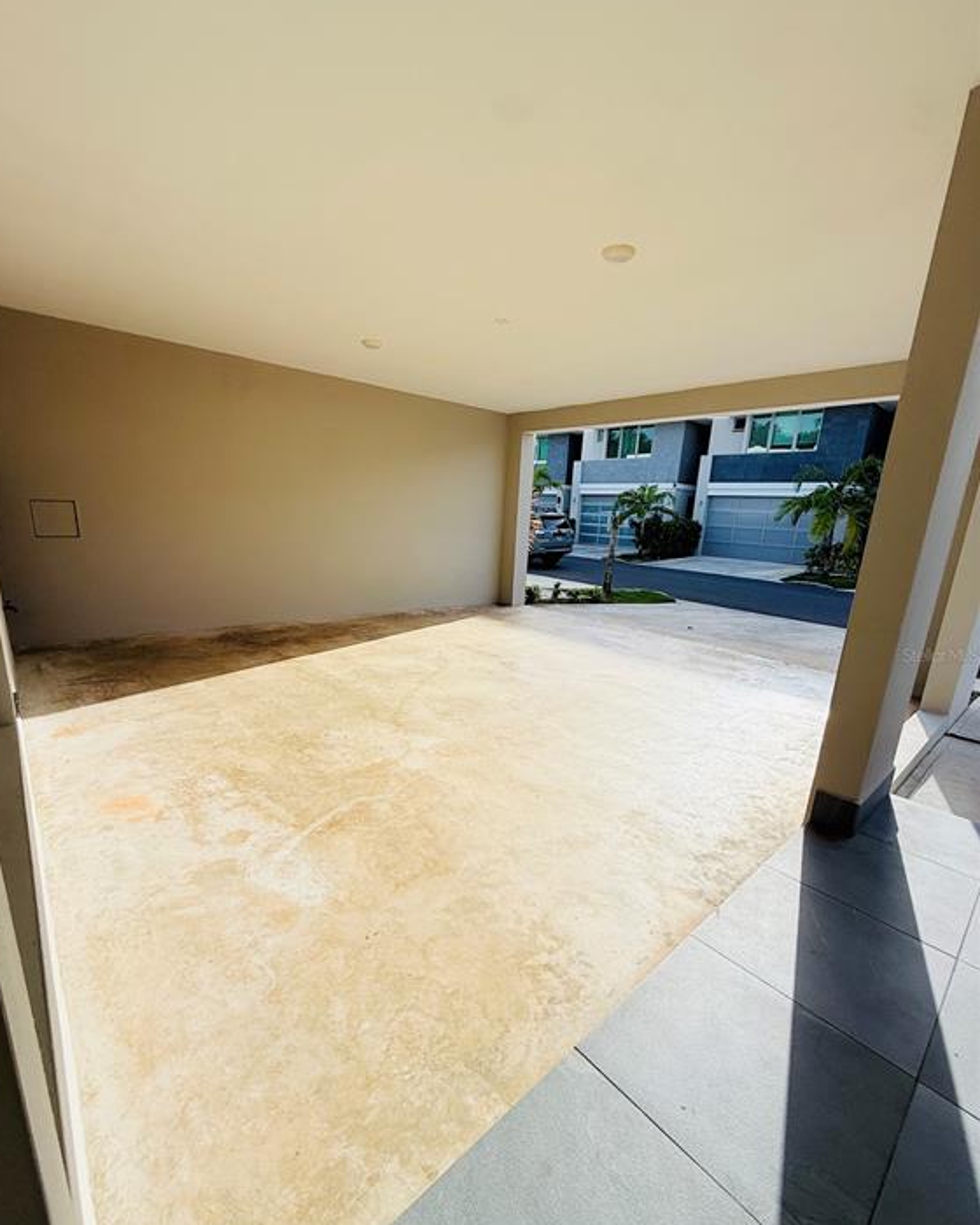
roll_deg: -3.8
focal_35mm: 15
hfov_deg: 84.0
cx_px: 478
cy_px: 654
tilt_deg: -13.9
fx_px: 544
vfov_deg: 96.6
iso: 50
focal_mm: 2.22
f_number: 2.2
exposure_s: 1/1613
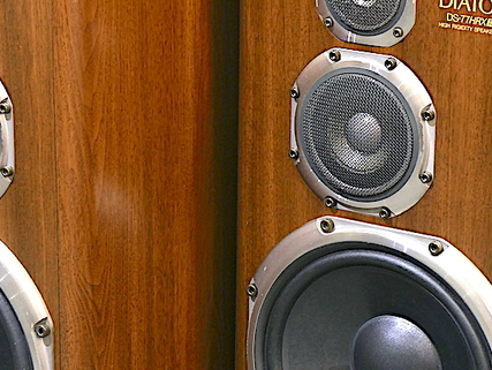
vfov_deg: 10.2
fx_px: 2077
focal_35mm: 146
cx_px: 239
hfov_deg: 13.5
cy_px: 216
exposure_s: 1/2
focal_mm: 11.7
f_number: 4.4
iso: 100
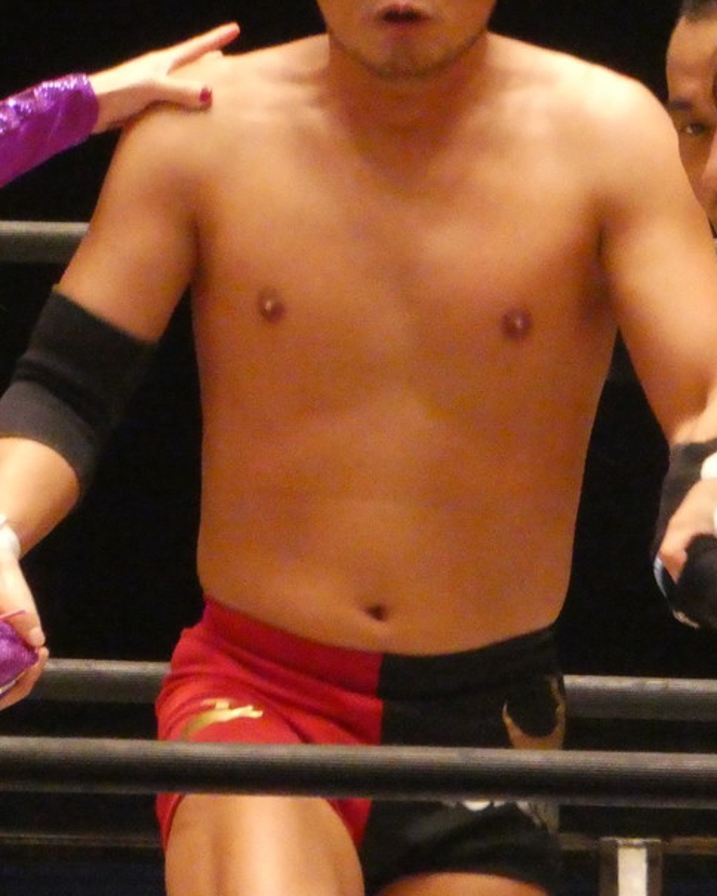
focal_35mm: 901
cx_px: 604
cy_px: 330
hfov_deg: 1.7
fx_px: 23900
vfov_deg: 2.1
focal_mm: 83.4
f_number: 6
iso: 3200
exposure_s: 1/320
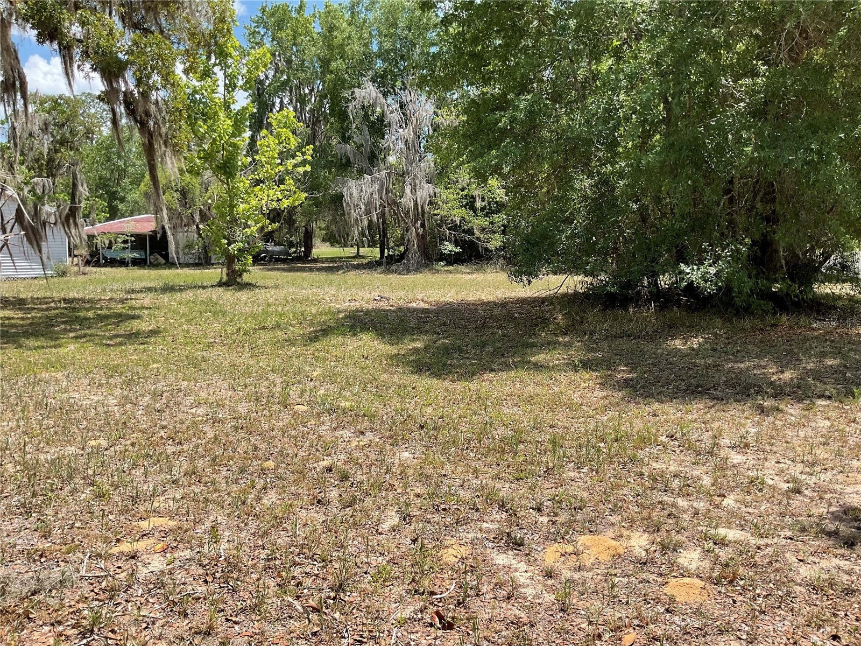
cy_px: 323
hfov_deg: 61.7
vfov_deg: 48.2
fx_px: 721
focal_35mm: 29
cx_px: 430
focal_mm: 3
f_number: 1.8
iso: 16
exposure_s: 1/997
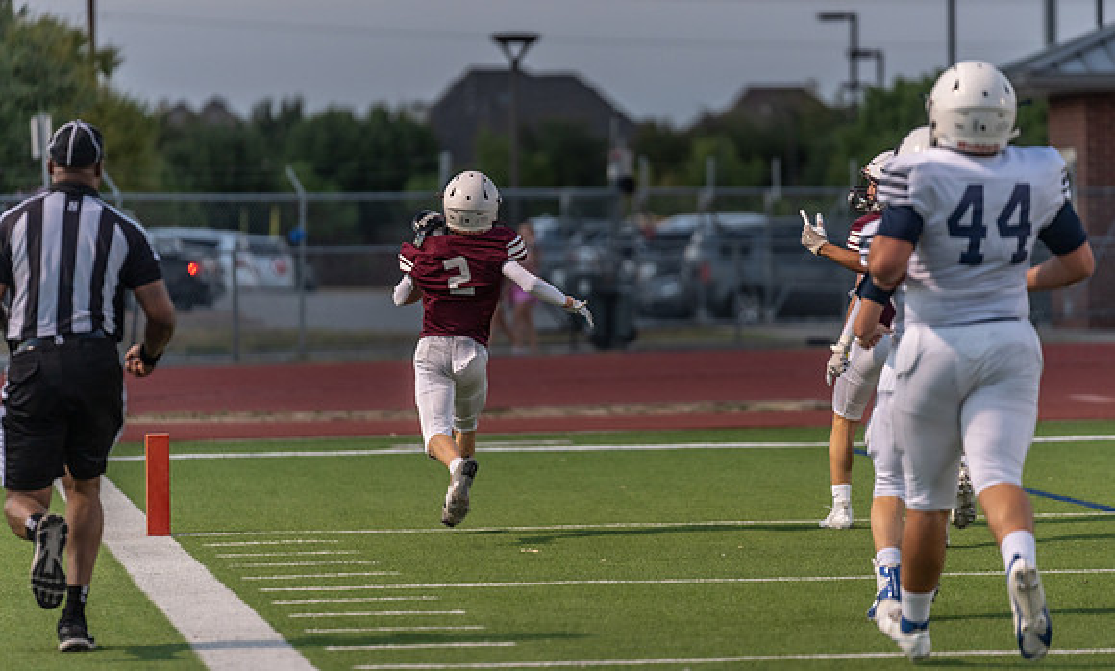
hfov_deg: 9.6
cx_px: 589
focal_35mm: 222
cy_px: 278
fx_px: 6674
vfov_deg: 5.8
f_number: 2.8
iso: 800
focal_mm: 200
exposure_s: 1/640
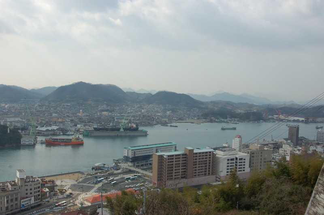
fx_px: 323
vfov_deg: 36.7
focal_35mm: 36
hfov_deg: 53.2
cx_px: 162
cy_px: 108
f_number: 9
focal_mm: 24
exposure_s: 1/320
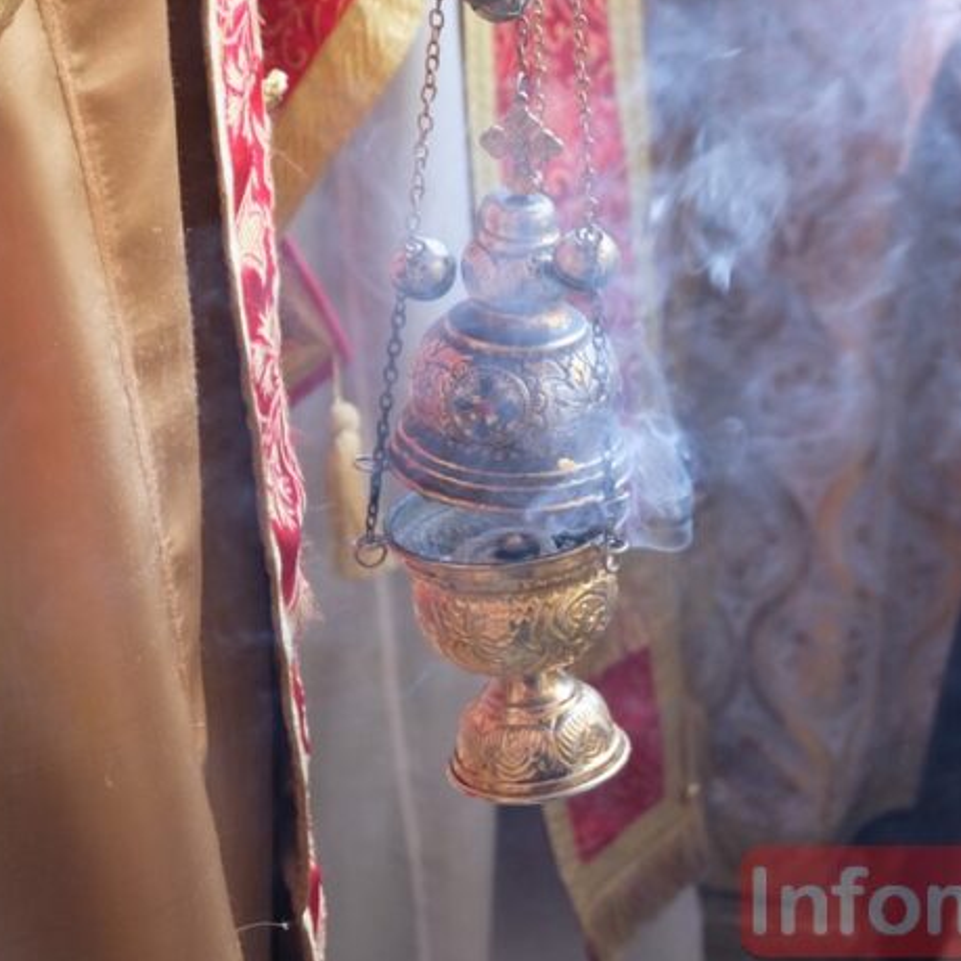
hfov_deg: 18.4
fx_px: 2952
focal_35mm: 94
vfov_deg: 18.5
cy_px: 479
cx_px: 666
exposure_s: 1/60
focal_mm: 48.4
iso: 2500
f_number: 5.6
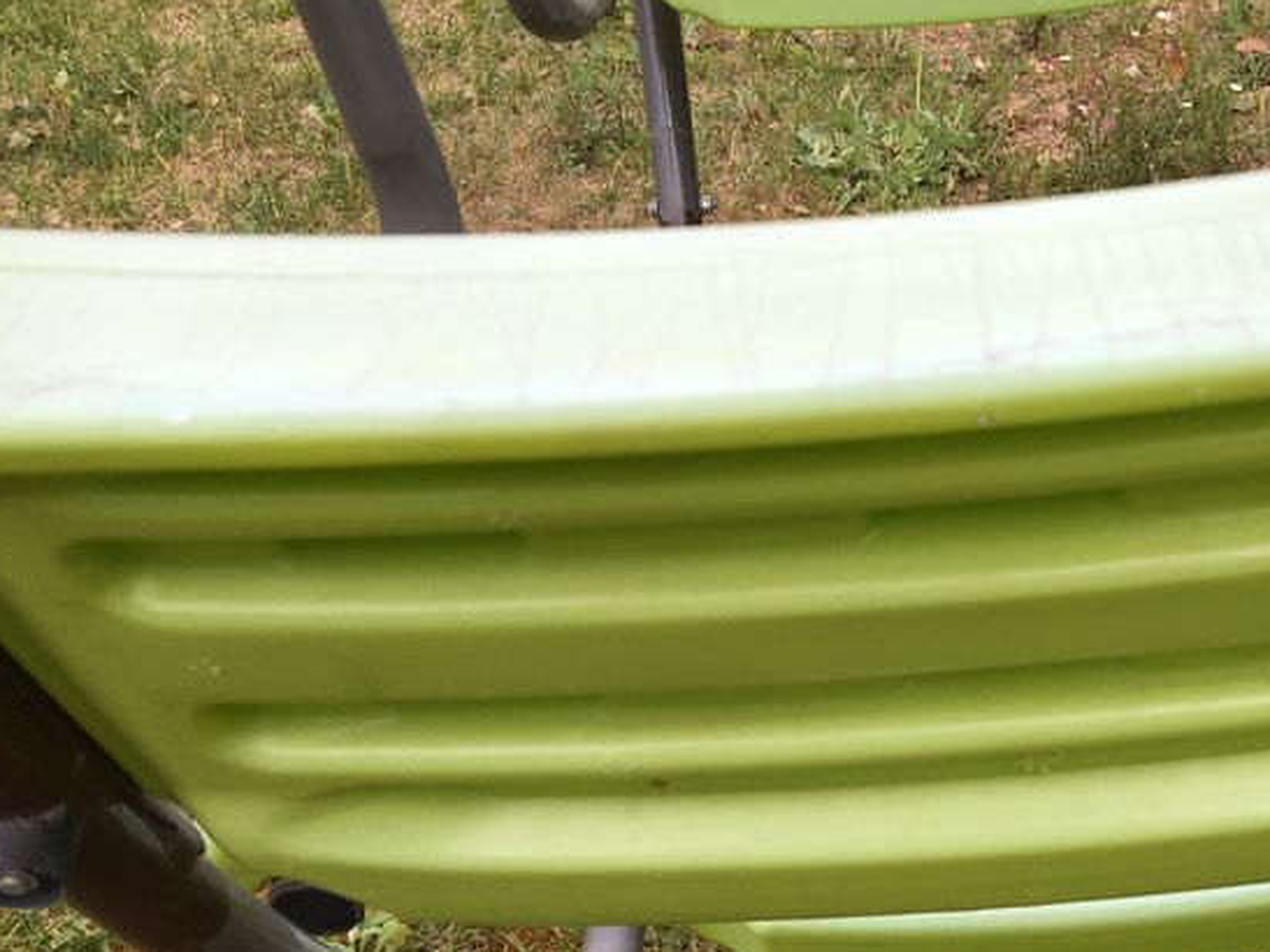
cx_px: 987
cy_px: 738
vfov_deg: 27.1
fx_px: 1944
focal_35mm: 53
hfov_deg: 35.2
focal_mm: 4.15
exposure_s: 1/574
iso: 25
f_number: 2.2
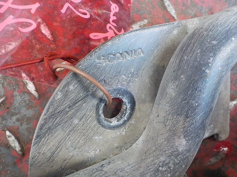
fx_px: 205
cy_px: 88
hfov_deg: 60.0
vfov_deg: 46.8
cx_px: 118
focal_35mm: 30
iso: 400
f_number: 3.3
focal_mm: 4.1
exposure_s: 1/25
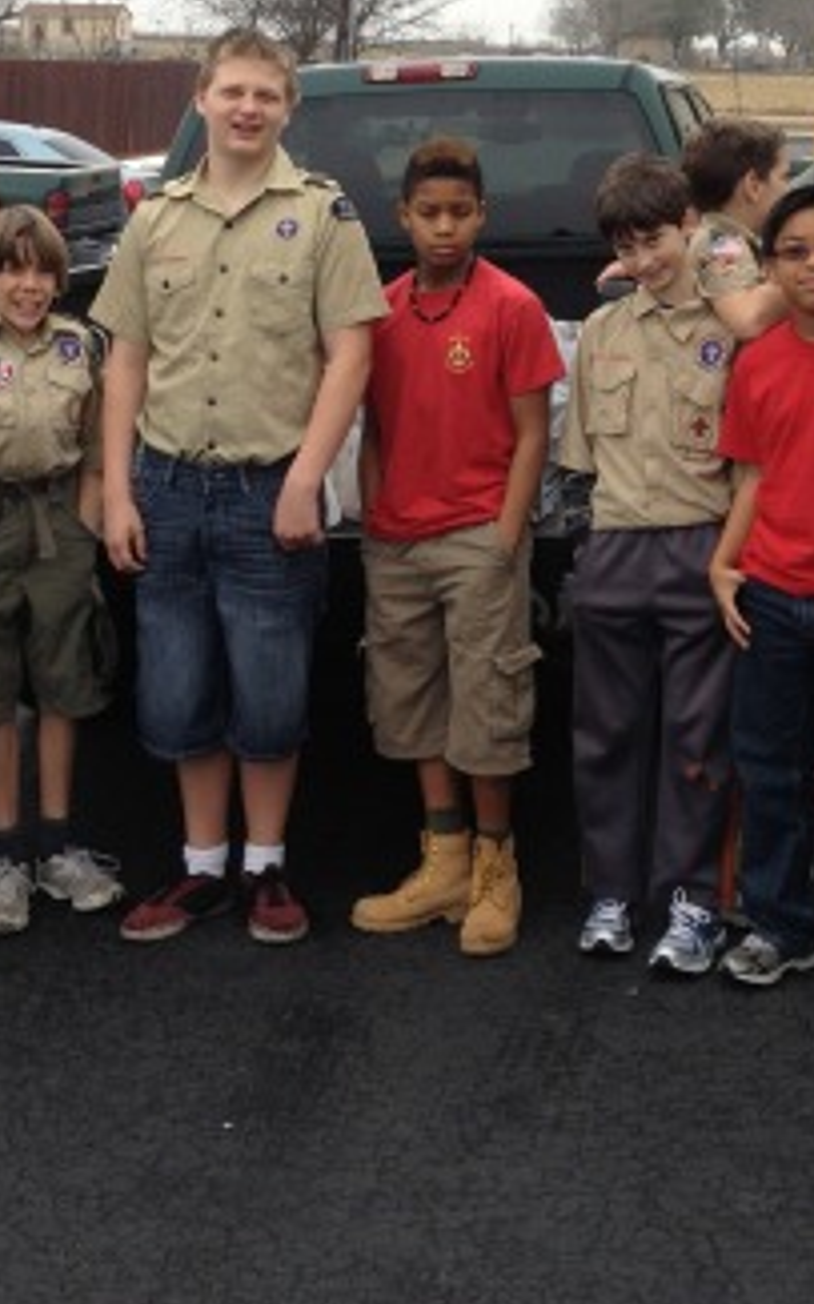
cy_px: 405
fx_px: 2592
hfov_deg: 17.8
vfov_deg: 28.0
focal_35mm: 73
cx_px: 477
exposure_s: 1/323
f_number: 2.4
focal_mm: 4.28
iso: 50
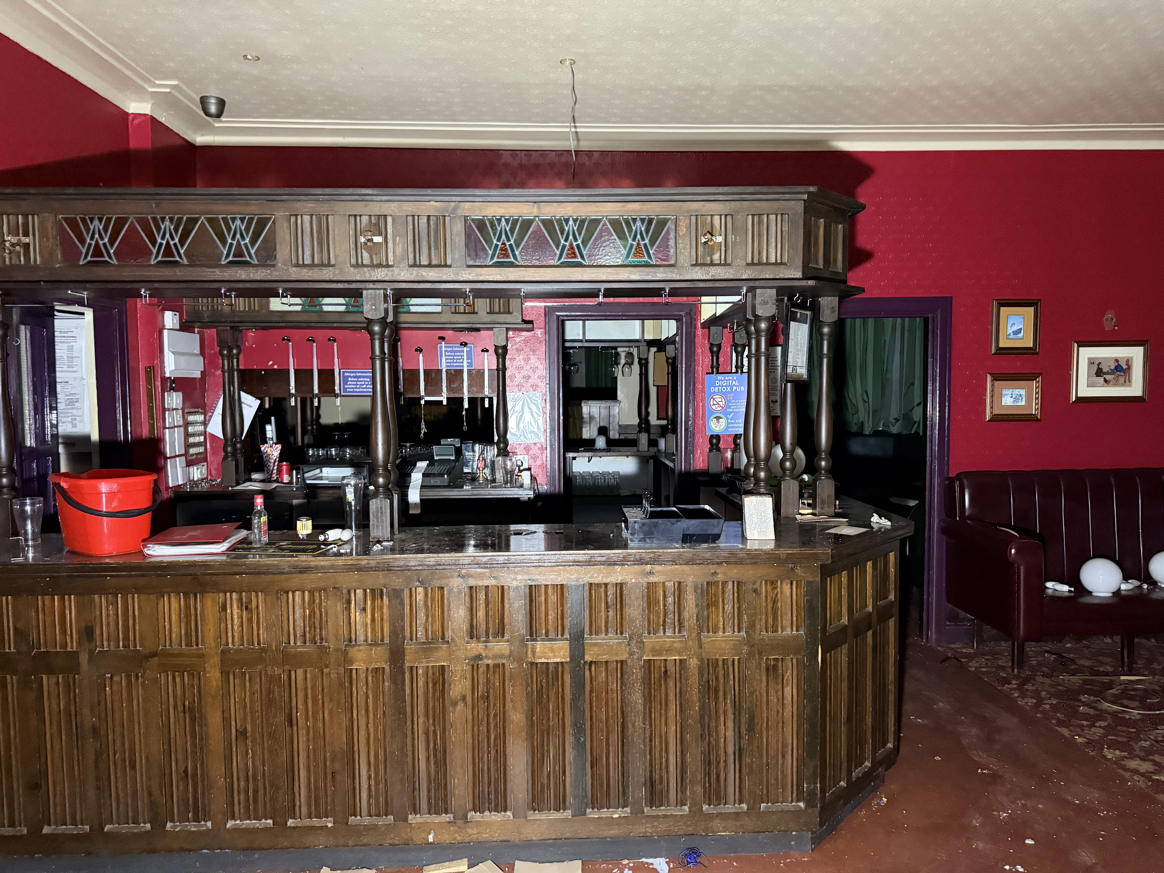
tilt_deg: -3.2
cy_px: 436
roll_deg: +0.5
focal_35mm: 24
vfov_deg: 56.8
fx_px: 807
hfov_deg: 71.6
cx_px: 582
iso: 1000
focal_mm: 6.76
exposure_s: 1/30
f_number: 1.78
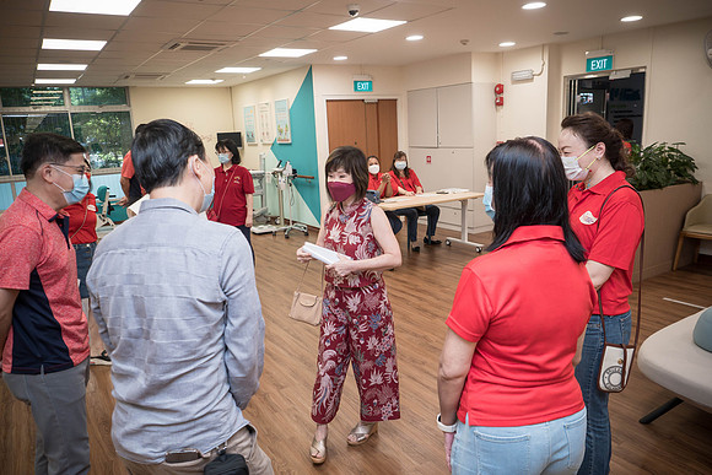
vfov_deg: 51.4
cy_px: 238
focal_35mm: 25
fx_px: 494
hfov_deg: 71.6
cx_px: 356
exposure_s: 1/125
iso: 400
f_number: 2.8
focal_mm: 12
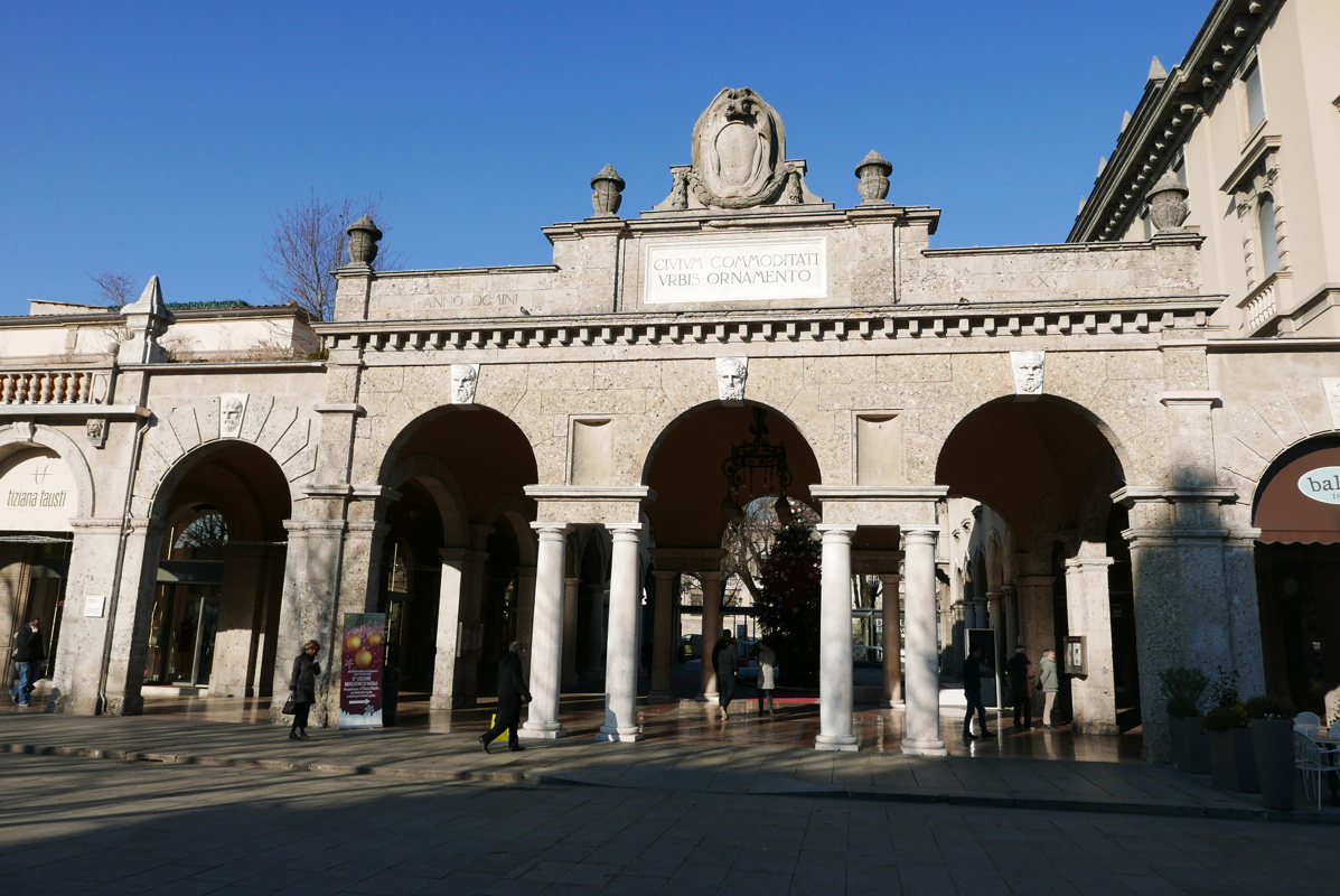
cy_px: 448
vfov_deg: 51.4
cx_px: 670
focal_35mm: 25
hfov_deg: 71.5
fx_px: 931
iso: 200
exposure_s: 1/640
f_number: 5.6
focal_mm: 11.4
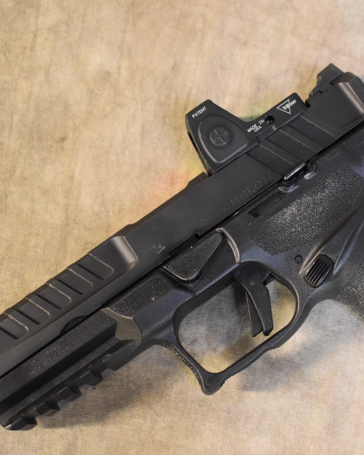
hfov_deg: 19.8
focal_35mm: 77
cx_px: 241
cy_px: 228
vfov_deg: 24.8
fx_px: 1037
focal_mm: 36
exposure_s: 1/20
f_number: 4.8
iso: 3200
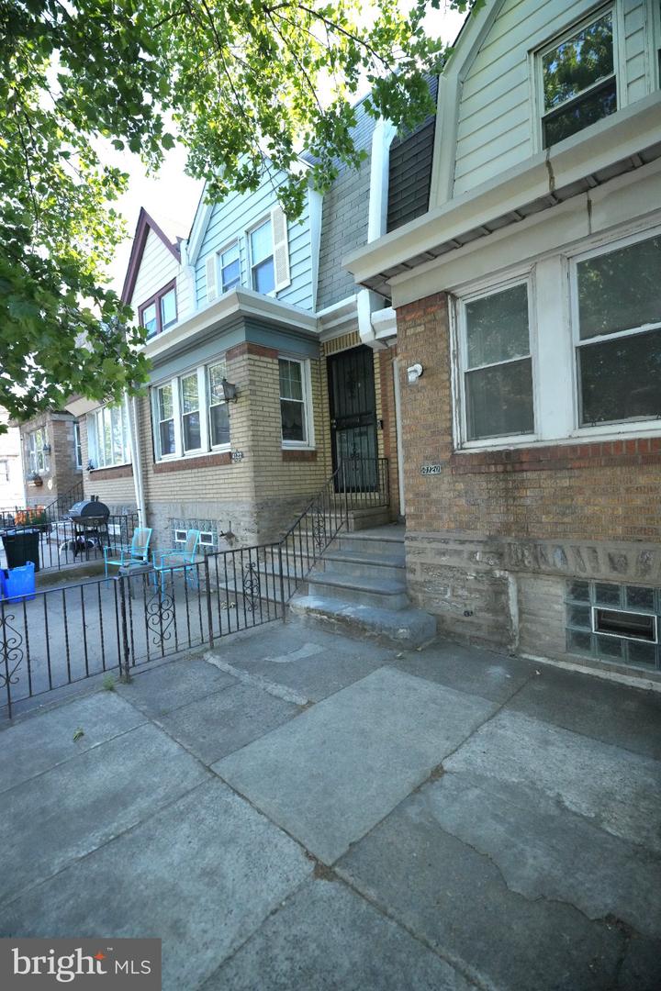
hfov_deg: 73.7
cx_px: 330
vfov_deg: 96.7
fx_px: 441
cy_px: 496
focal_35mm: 16
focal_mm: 16
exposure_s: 1/1667
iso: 5000
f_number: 2.8
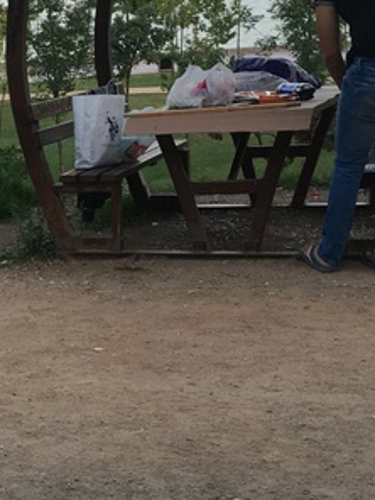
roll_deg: +3.8
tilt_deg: -18.4
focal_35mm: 90
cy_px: 351
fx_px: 1300
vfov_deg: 21.6
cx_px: -147
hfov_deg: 15.4
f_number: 2.2
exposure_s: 1/100
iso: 32
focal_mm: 4.15
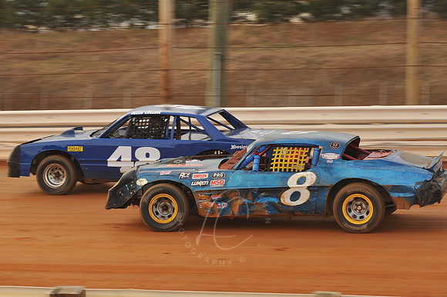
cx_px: 224
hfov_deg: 20.4
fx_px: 1241
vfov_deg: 13.7
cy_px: 148
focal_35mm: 100
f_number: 8
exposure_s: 1/320
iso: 400
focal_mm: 100
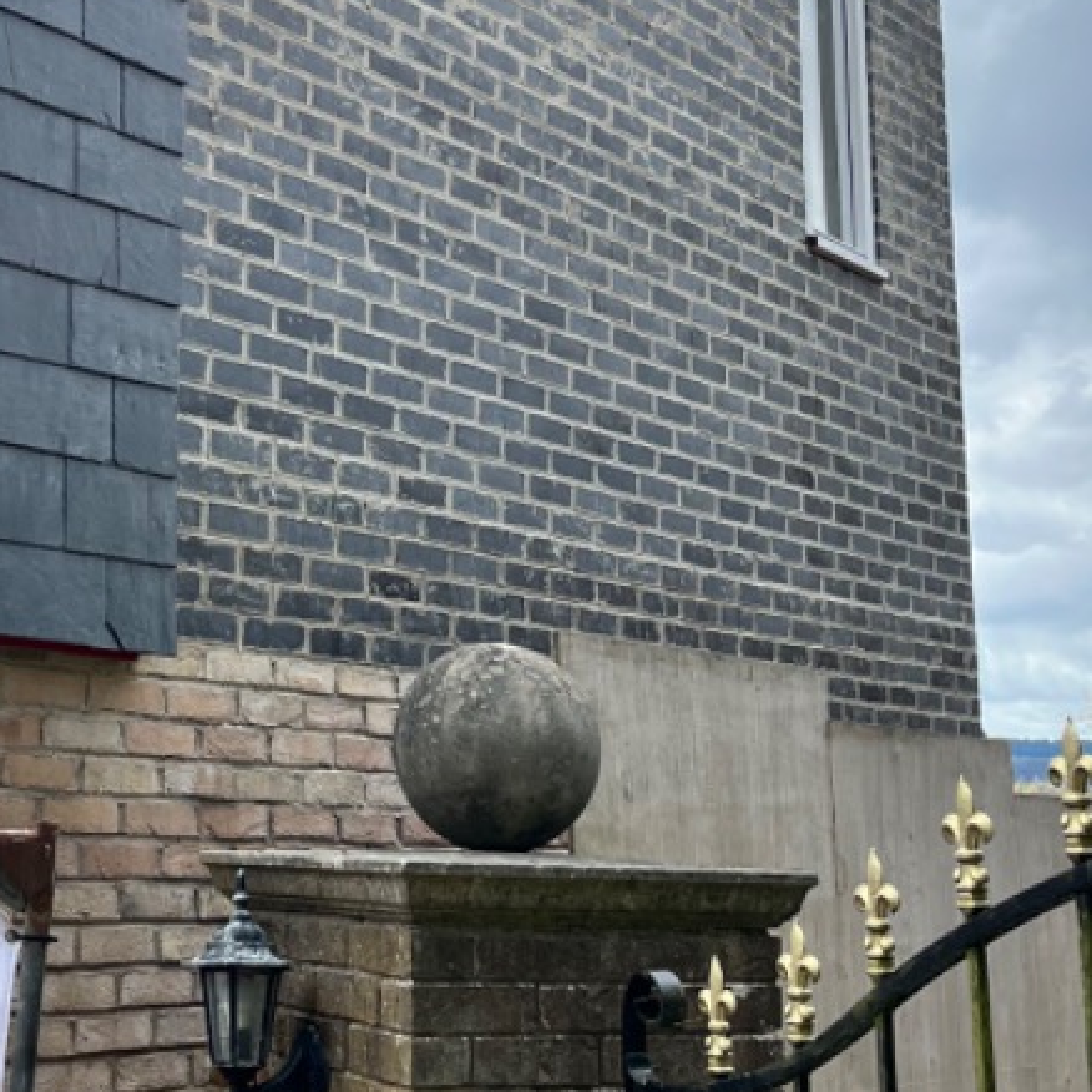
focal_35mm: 63
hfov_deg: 26.7
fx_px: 2248
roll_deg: -1.8
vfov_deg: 27.0
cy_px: 304
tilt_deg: +12.5
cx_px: 180
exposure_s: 1/1372
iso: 50
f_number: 1.6
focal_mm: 5.1
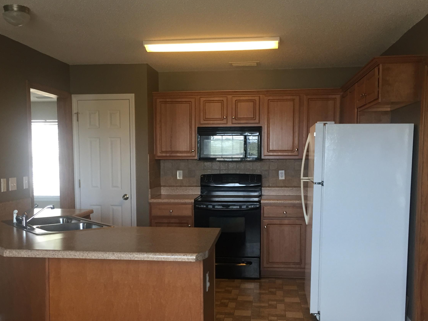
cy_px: 198
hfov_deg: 47.9
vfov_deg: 36.6
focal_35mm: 39
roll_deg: +0.5
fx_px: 482
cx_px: 207
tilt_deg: -6.6
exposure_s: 1/33
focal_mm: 4.15
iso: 64
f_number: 2.2
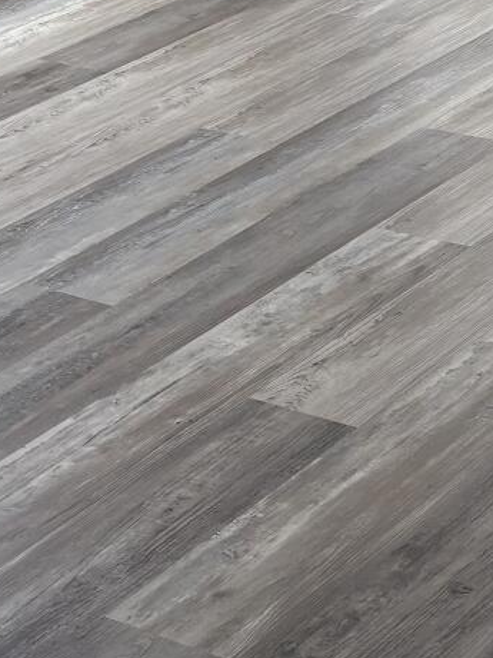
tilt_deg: -12.7
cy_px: -216
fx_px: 2146
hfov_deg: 12.3
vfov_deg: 16.4
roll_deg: +1.2
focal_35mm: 113
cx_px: 800
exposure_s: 1/60
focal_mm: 5.96
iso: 80
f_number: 1.6
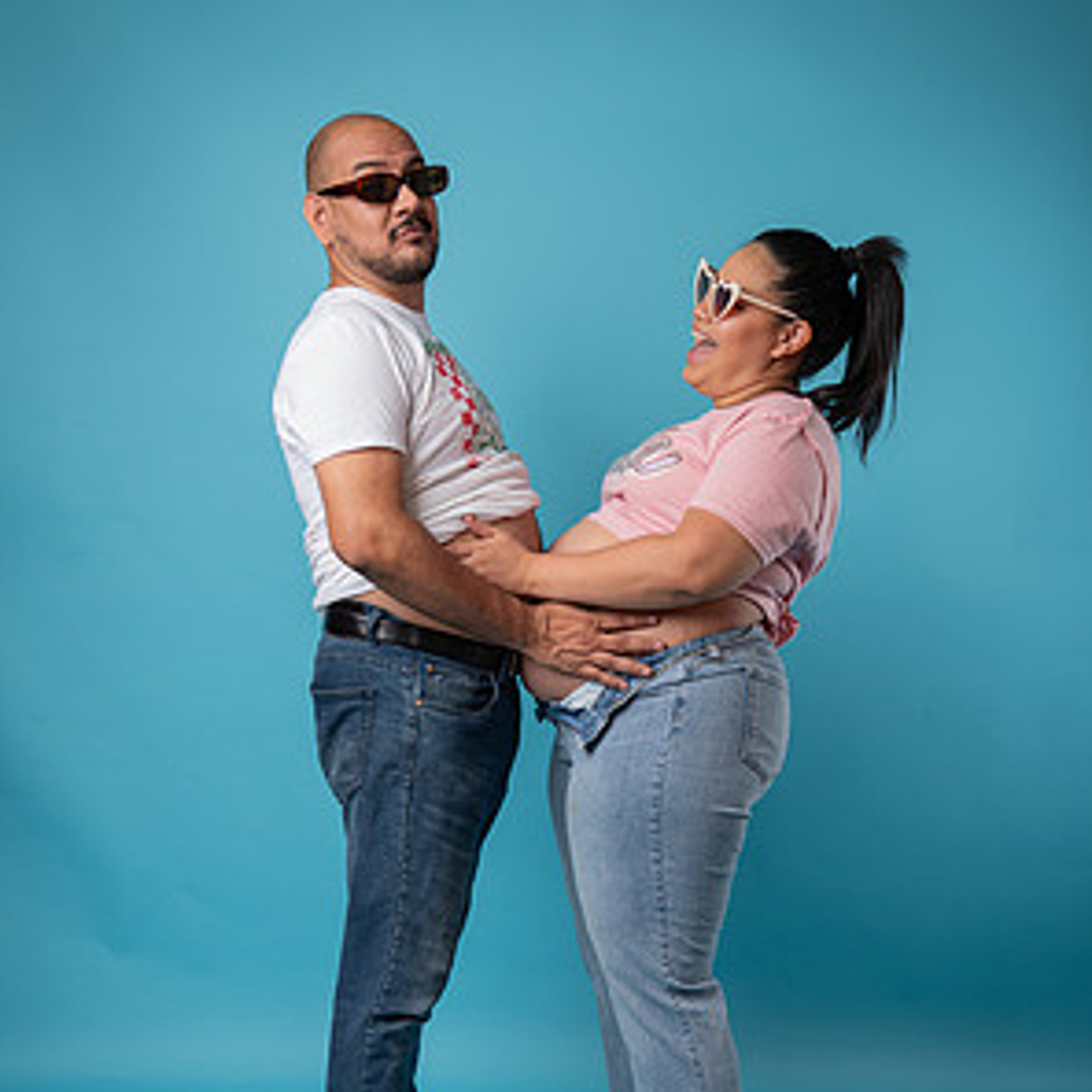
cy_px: 738
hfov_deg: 32.2
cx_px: 550
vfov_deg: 31.9
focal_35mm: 53
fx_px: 1892
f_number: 3.2
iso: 50
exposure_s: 1/50
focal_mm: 41
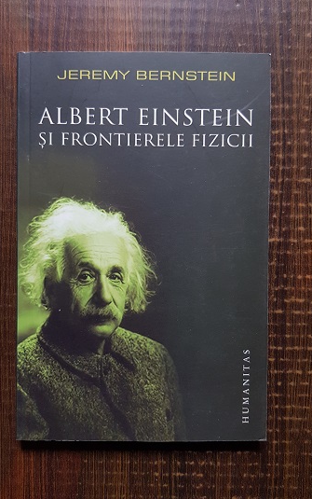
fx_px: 380
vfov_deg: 66.4
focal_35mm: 28
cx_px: 143
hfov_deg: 44.6
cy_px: 246
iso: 200
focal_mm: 4.3
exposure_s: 1/50
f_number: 1.7
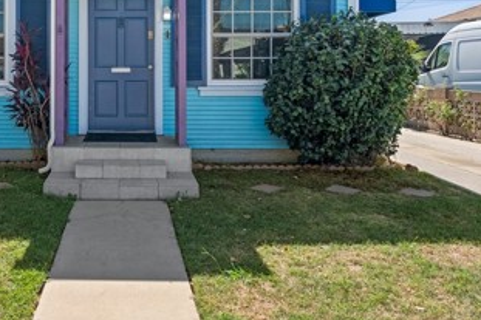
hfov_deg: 49.8
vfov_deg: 33.8
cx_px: 116
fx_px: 492
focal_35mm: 37
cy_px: 24
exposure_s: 1/250
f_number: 6.3
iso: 320
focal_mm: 17.9
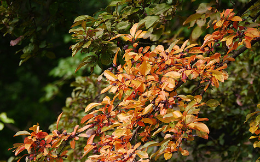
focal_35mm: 259
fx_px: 1835
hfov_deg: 8.1
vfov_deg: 5.1
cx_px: 132
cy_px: 117
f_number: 4.5
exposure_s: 1/320
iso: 100
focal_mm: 100
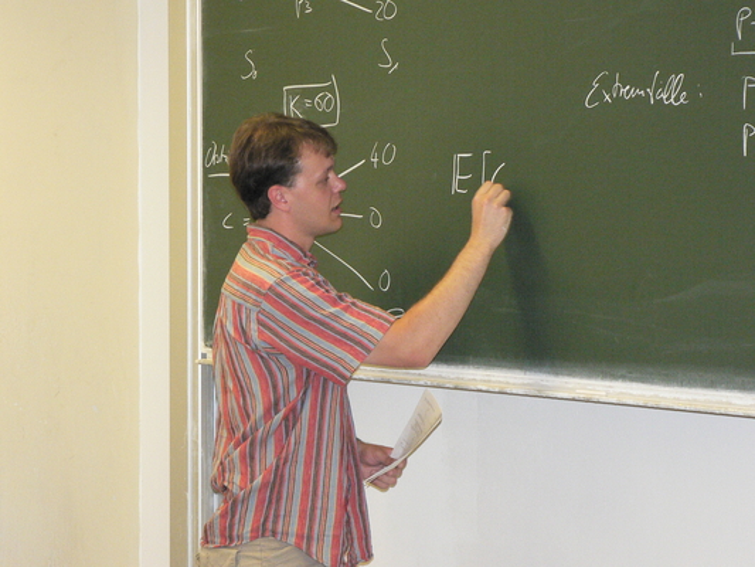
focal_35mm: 97
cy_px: 284
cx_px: 378
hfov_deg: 20.2
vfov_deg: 15.3
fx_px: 2116
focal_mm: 16.2
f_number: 3.2
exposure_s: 1/60
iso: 400
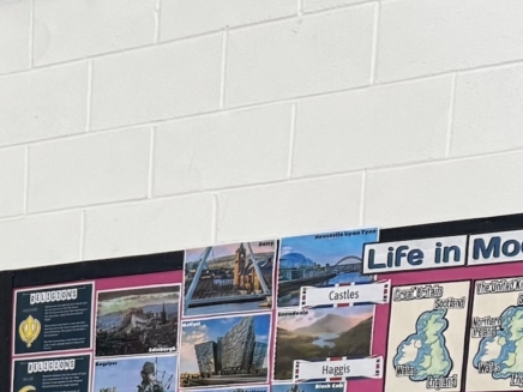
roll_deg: +1.2
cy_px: 831
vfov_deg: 11.8
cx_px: -335
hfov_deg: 15.9
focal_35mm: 110
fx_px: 1662
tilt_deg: -11.3
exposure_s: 1/71
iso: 200
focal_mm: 6.76
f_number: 1.78
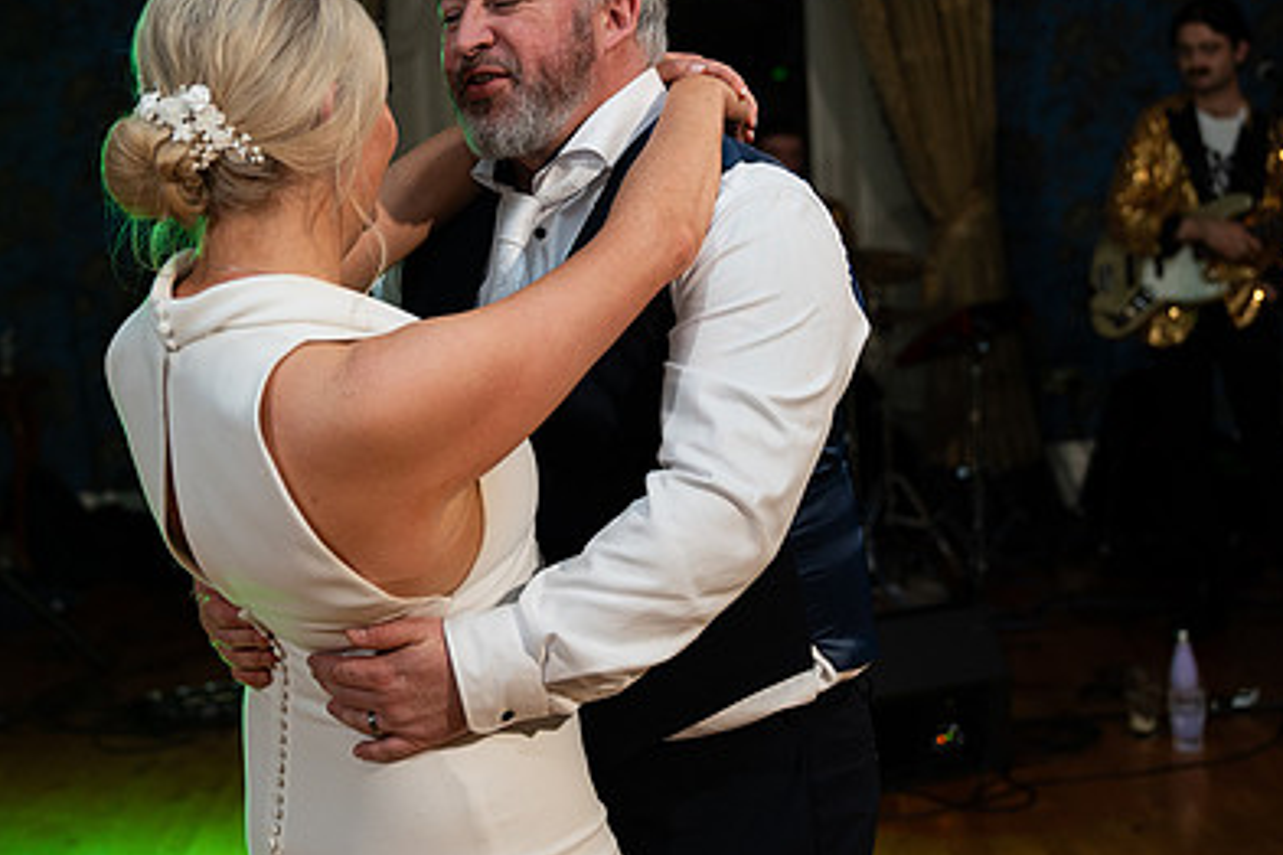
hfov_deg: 31.0
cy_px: 348
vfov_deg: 20.9
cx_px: 630
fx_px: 2316
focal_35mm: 65
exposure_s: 1/160
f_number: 2.8
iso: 1250
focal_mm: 44
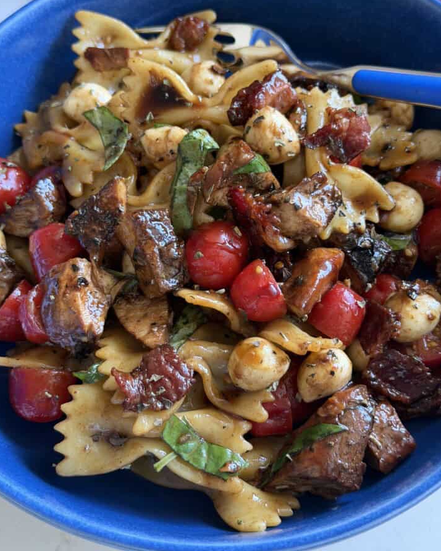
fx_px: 832
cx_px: 220
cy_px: 259
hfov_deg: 29.7
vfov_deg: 36.6
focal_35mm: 51
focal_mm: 6.8
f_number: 1.8
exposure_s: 1/60
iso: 160
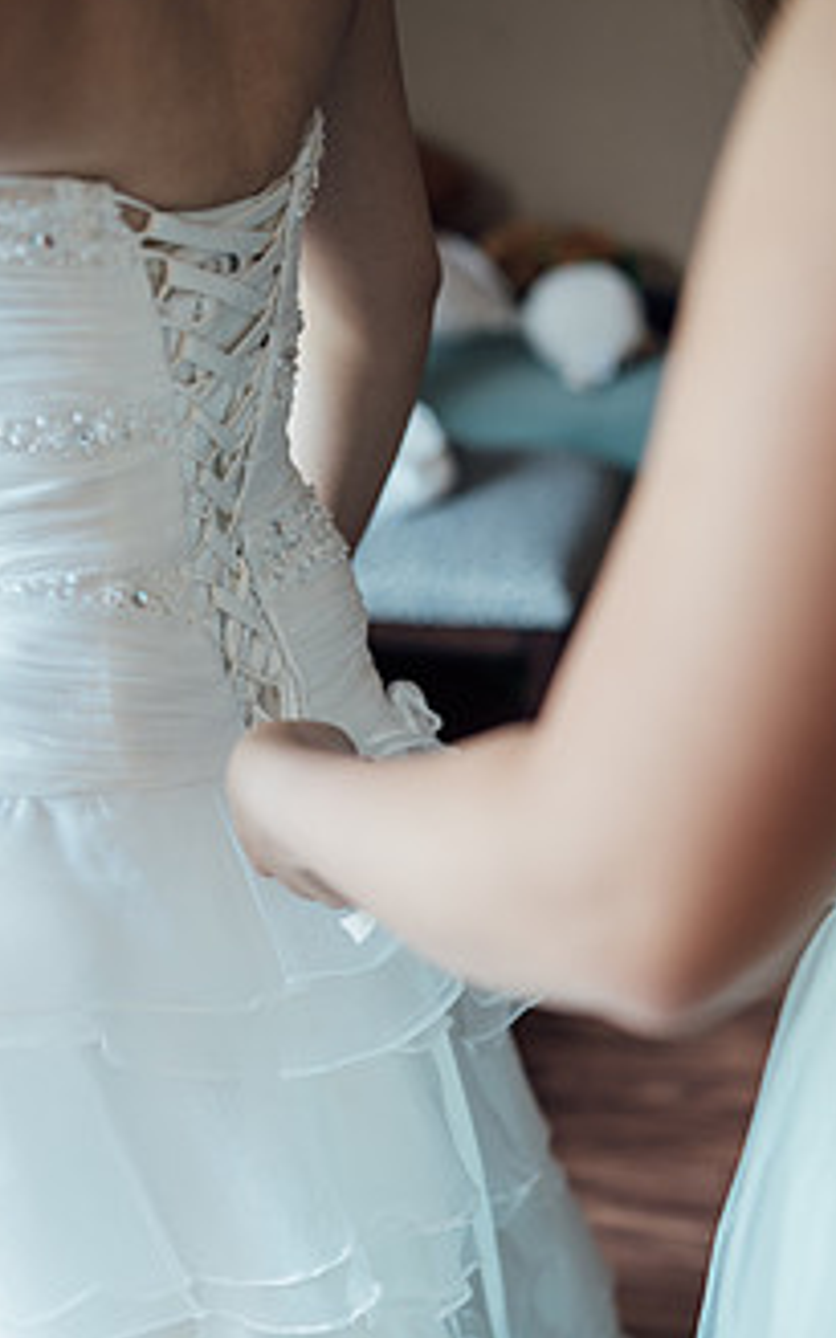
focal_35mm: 49
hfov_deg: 26.3
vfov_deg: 40.8
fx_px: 1786
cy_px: 824
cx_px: 400
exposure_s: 1/200
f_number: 2
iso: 1000
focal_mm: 35
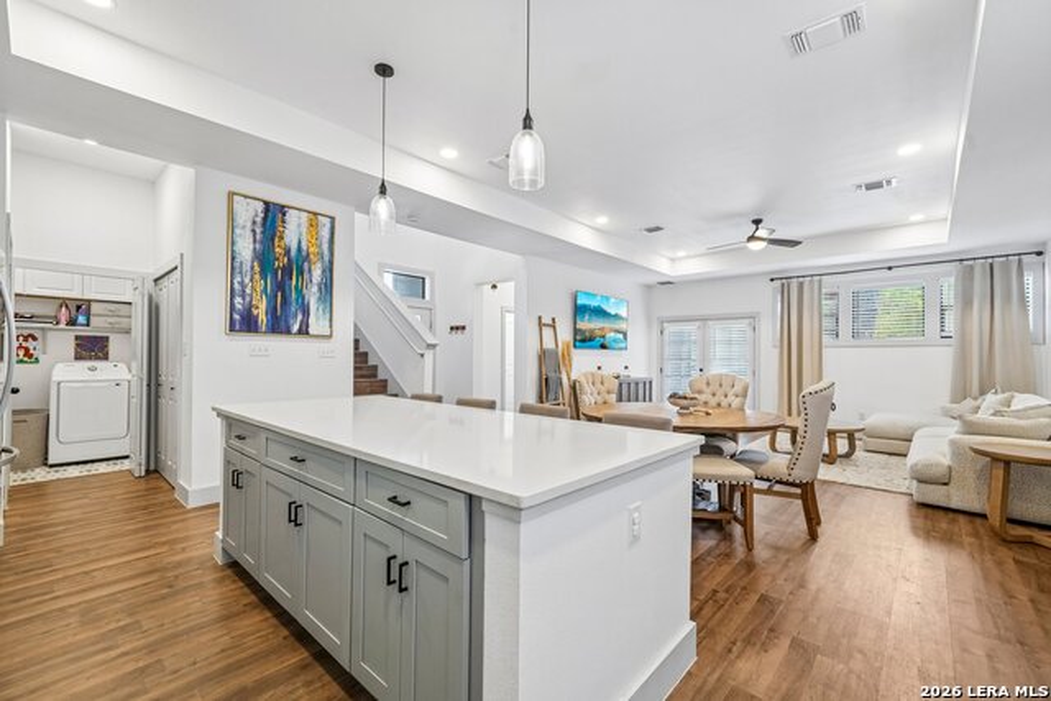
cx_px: 526
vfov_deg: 77.4
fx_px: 438
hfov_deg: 100.4
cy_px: 350
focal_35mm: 15
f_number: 8
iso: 800
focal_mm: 15
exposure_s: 1/20
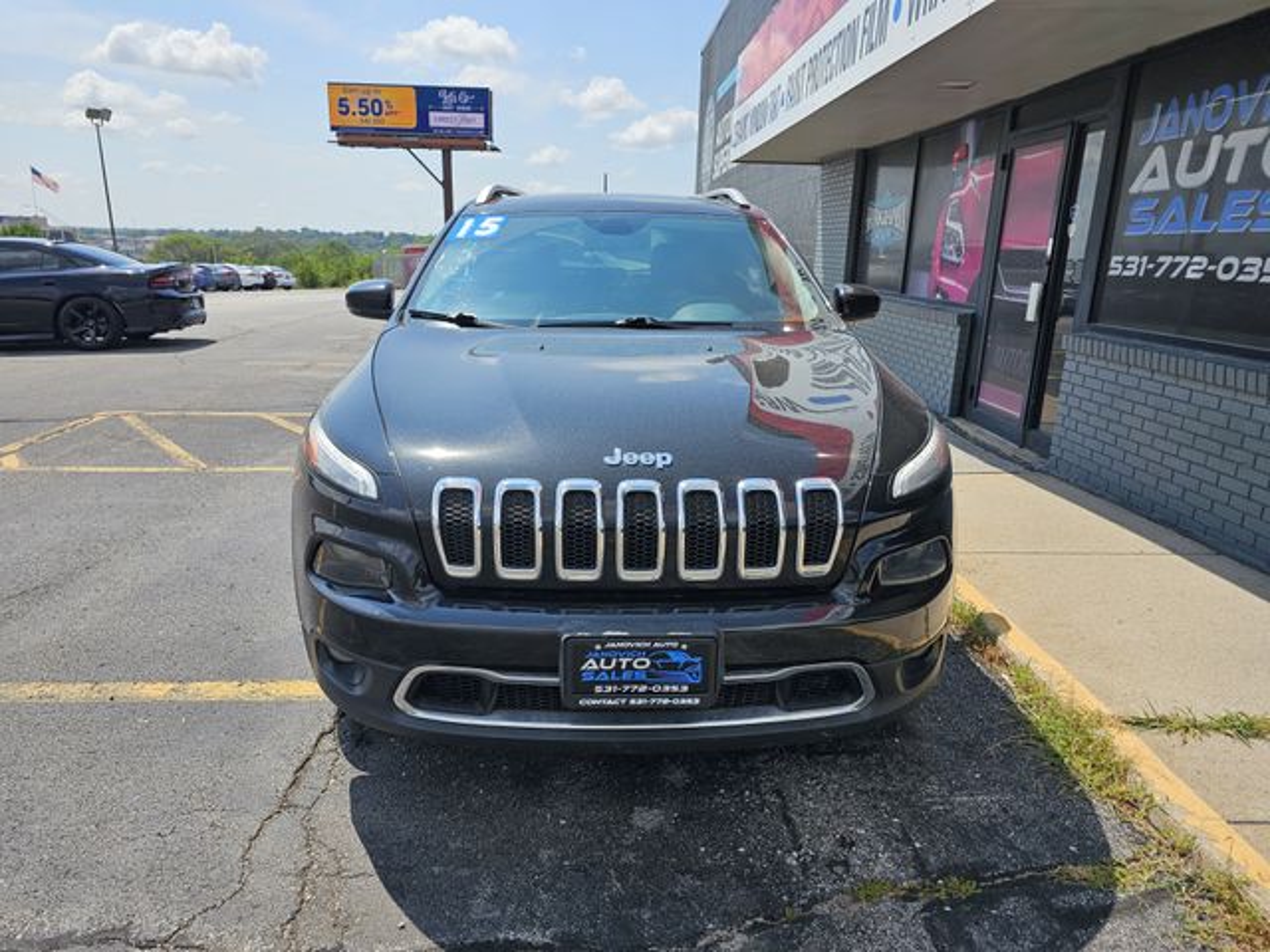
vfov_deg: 58.9
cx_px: 635
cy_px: 476
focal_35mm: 23
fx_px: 844
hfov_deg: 73.9
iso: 10
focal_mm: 6.3
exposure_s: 1/838
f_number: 1.7
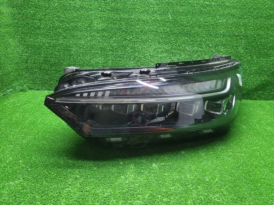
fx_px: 206
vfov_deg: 53.1
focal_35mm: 26
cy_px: 102
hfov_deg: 67.3
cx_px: 137
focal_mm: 5.4
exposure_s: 1/50
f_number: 1.8
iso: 126
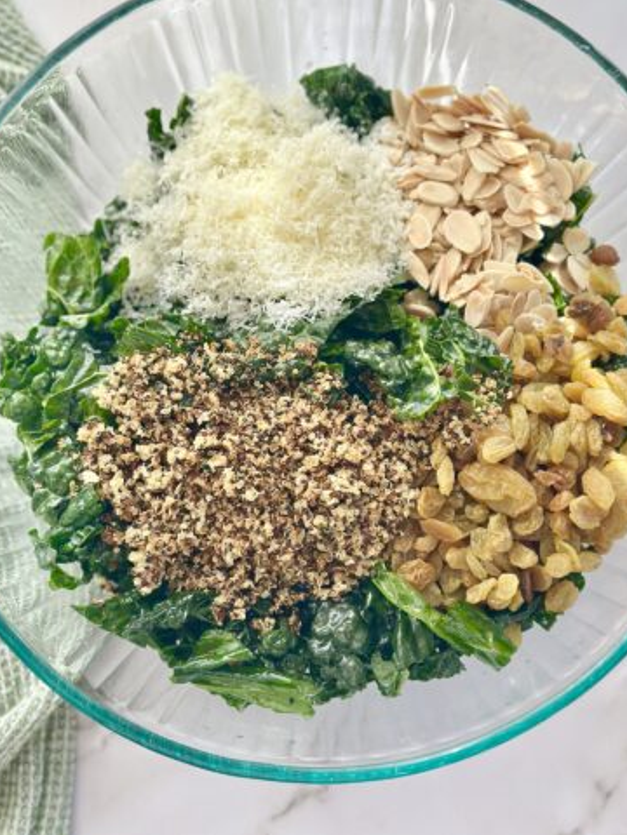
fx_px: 1208
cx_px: 306
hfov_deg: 29.1
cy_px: 405
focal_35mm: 50
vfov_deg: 38.2
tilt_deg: -84.5
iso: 80
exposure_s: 1/823
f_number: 1.78
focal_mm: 6.86
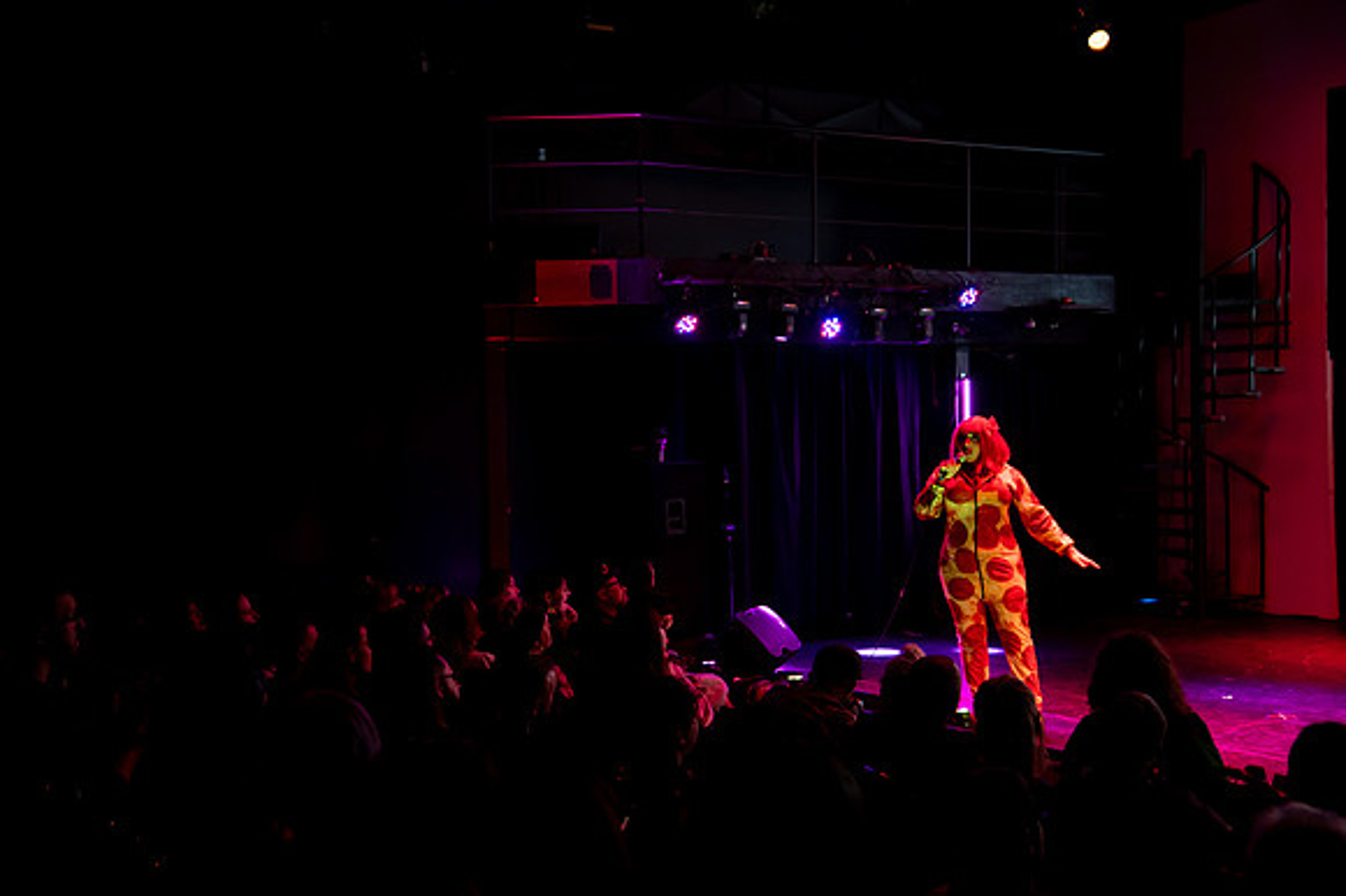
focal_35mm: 46
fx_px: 1721
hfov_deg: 42.7
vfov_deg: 29.2
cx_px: 673
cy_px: 448
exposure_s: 1/80
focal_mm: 46
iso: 4000
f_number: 4
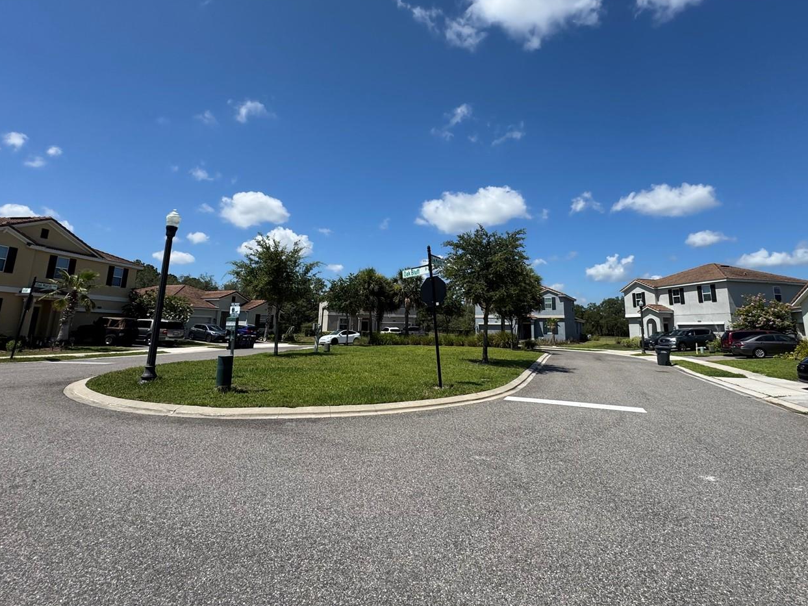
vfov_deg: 70.9
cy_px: 246
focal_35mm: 18
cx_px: 433
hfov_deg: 87.6
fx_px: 420
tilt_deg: +12.2
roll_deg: -1.0
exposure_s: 1/2415
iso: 50
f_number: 2.2
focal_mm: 2.22
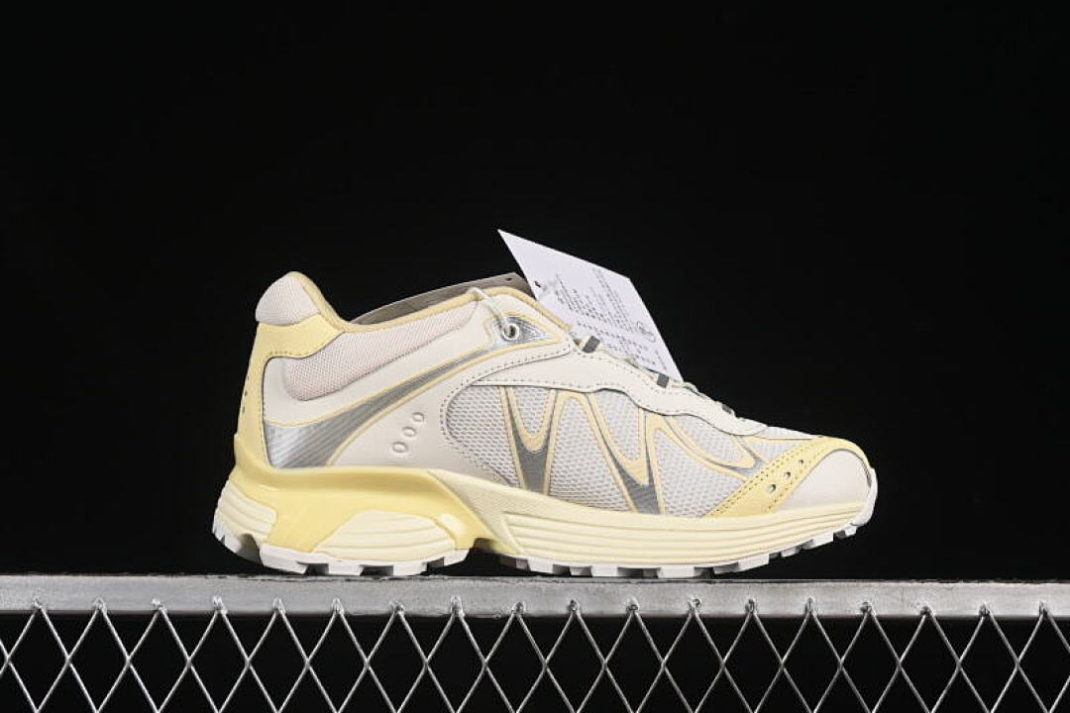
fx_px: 2229
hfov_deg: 27.0
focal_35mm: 75
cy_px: 356
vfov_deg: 18.2
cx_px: 535
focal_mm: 50
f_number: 8
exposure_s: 1/80
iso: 160
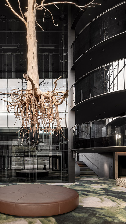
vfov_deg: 84.6
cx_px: 29
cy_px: 81
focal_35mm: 20
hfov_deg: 52.9
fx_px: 119
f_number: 13
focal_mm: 14
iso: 200
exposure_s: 1/25
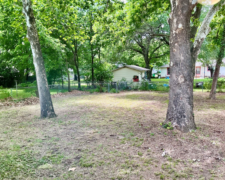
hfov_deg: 57.2
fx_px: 206
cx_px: 107
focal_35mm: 31
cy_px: 92
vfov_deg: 47.1
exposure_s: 1/120
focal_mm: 3
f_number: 1.8
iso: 40
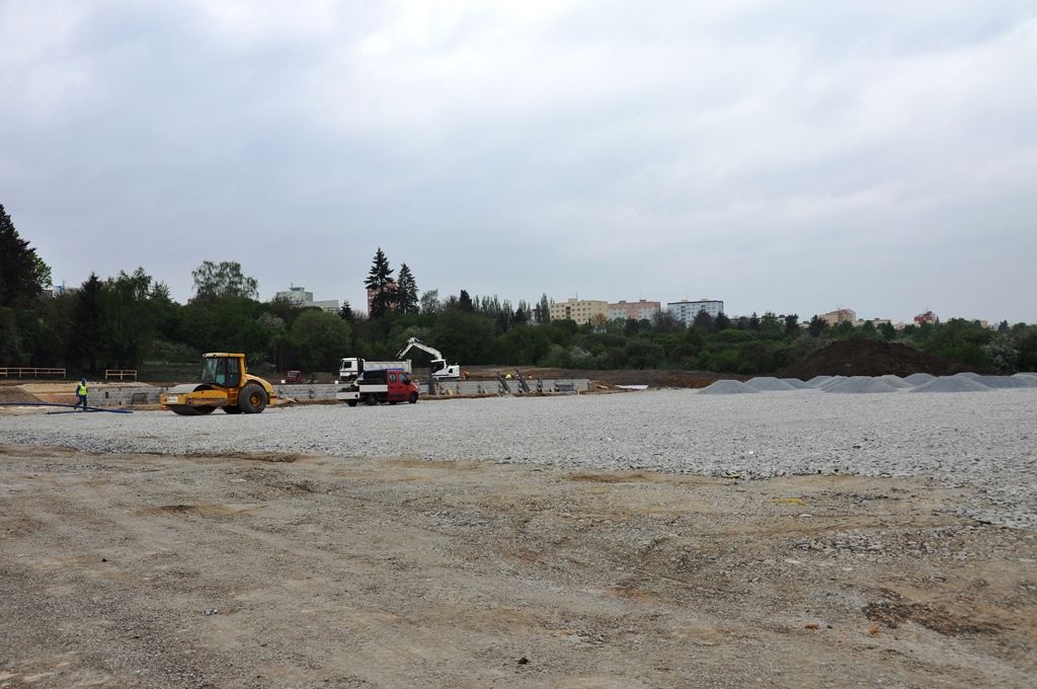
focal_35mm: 36
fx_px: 1036
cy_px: 344
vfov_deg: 36.8
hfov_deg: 53.2
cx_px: 518
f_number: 7.1
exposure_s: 1/200
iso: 200
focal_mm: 24
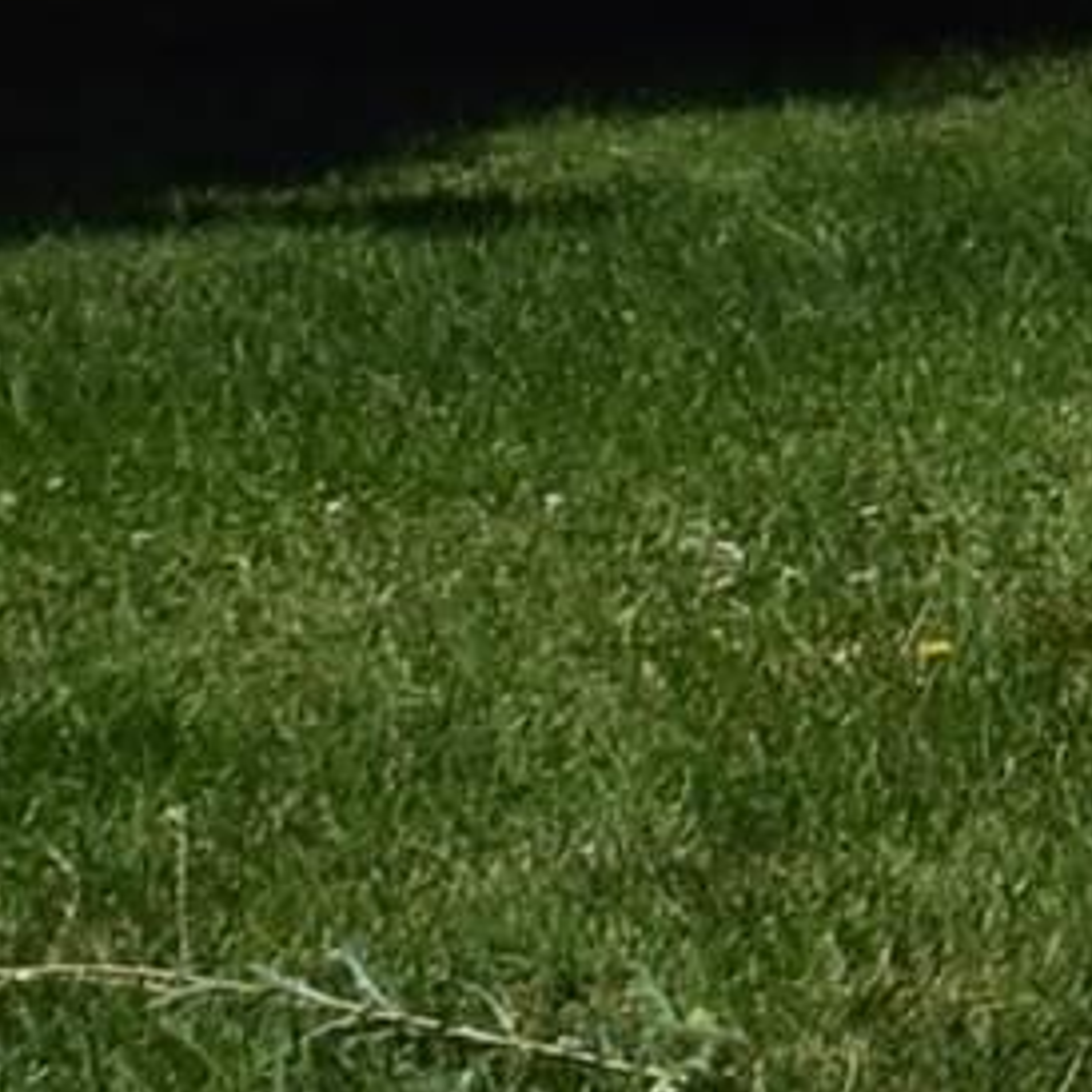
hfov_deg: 5.5
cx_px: 4065
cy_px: -1504
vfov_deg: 5.9
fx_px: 10207
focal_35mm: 286
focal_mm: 20
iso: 220
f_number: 11
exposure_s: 1/500
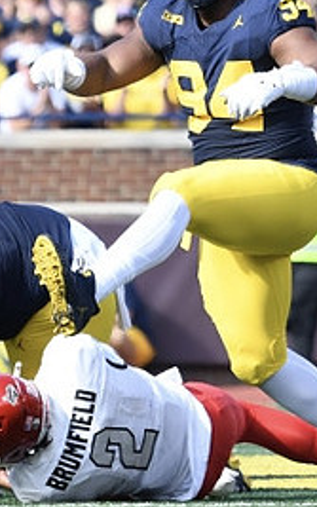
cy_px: 171
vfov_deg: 2.2
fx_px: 13277
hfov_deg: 1.4
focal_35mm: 961
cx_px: 201
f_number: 5.6
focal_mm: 290
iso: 500
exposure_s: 1/640
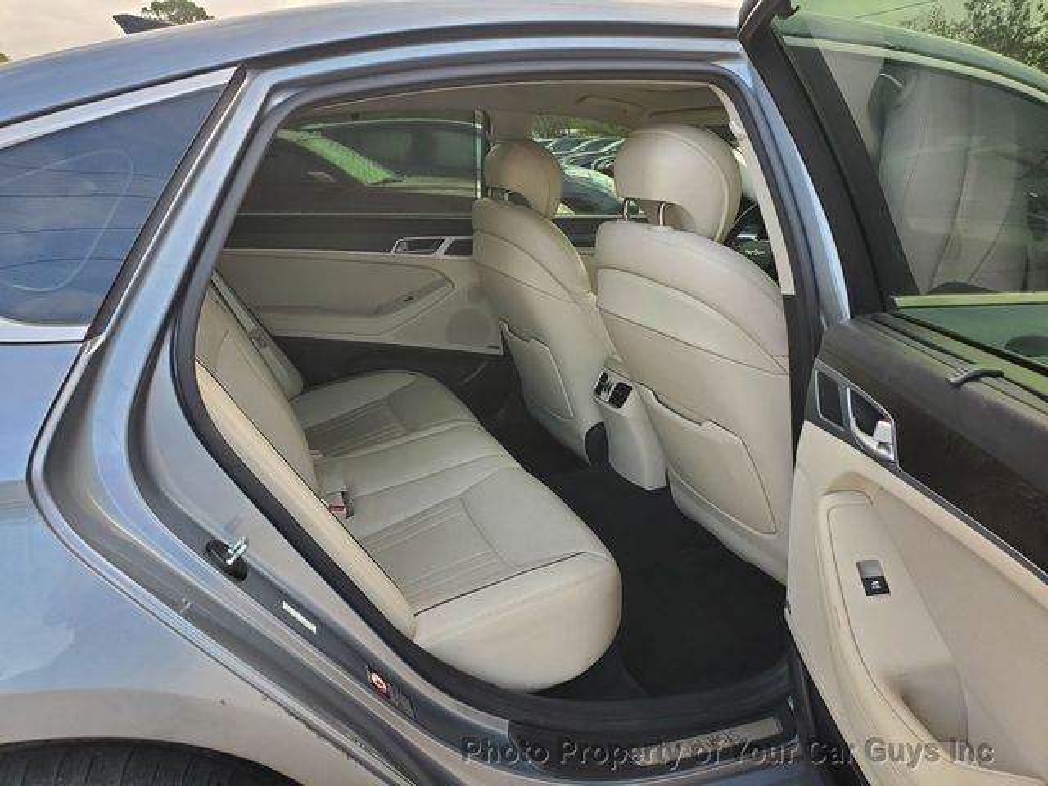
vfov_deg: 53.1
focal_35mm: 26
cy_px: 393
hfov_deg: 67.3
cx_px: 524
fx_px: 787
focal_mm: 4.3
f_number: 2.4
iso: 64
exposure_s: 1/100
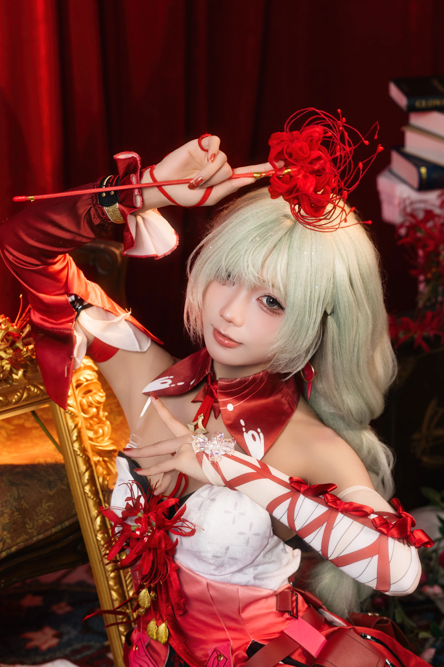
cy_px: 334
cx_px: 222
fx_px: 1387
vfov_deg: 27.0
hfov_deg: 18.2
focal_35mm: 75
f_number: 2.8
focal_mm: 50
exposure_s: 1/80
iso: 160
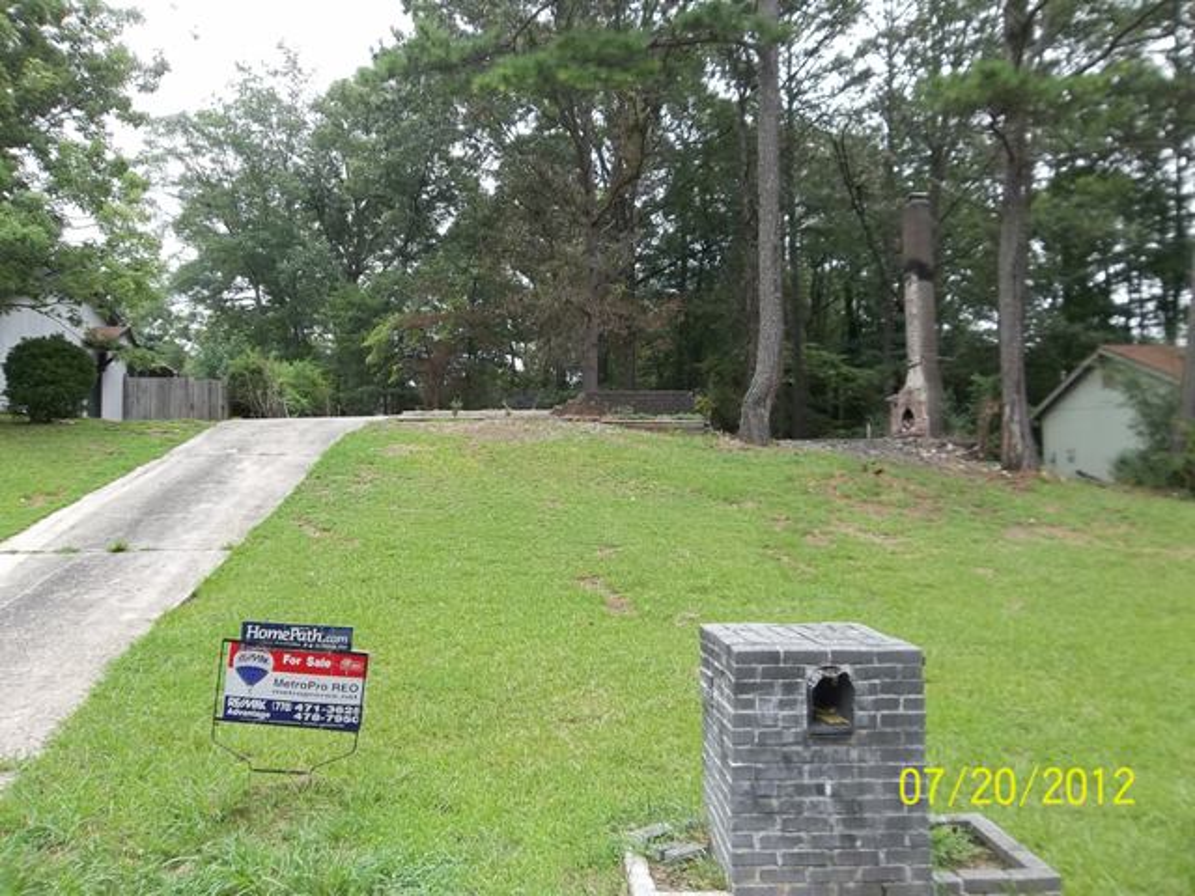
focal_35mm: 27
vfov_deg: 51.4
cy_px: 448
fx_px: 932
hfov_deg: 65.3
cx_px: 598
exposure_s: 1/125
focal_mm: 4.9
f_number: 3.5
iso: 80
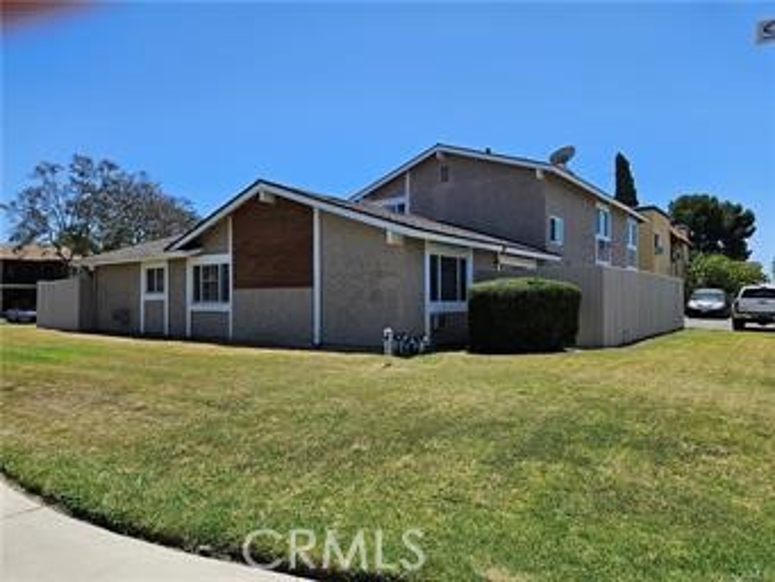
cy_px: 291
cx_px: 388
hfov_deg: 73.9
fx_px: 515
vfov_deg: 58.9
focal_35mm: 23
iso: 25
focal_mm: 5.4
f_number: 1.8
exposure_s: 1/2410
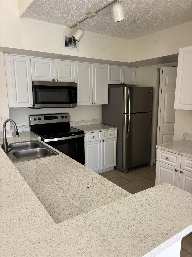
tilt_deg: -10.2
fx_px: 192
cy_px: 128
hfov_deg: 53.1
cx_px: 96
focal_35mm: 26
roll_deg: -2.1
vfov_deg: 67.3
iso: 50
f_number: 1.6
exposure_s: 1/121
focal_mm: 5.96
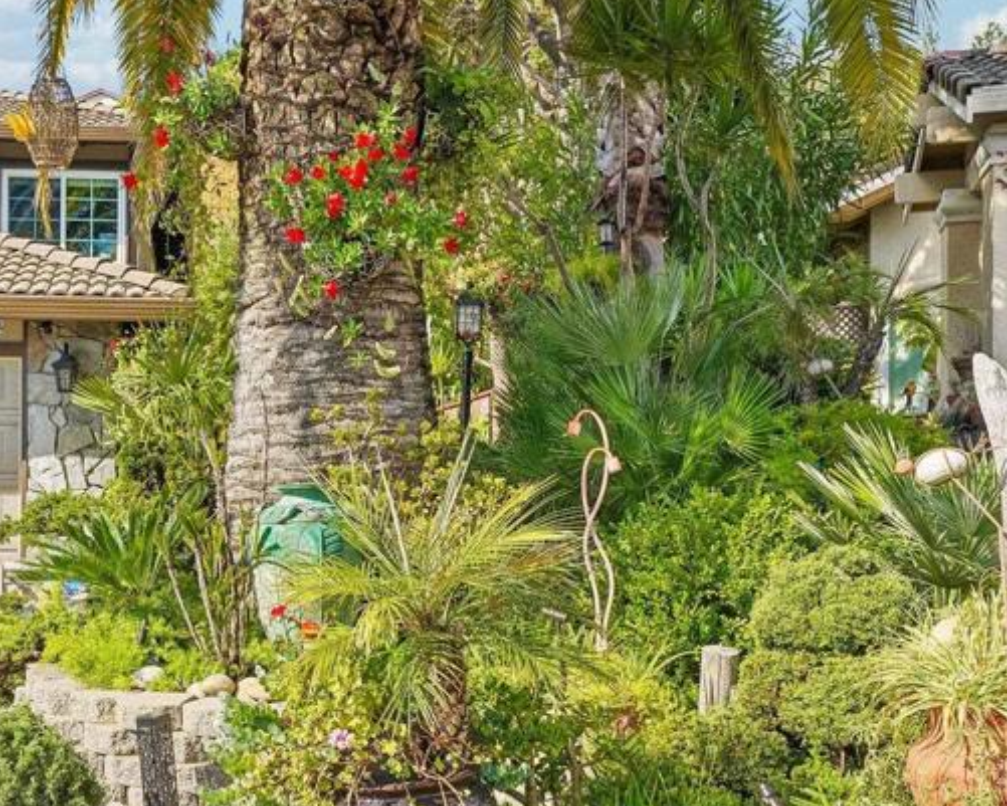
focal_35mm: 46
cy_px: 478
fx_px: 1371
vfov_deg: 32.7
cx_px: 304
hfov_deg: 39.6
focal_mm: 24
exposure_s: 1/640
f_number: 8
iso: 640
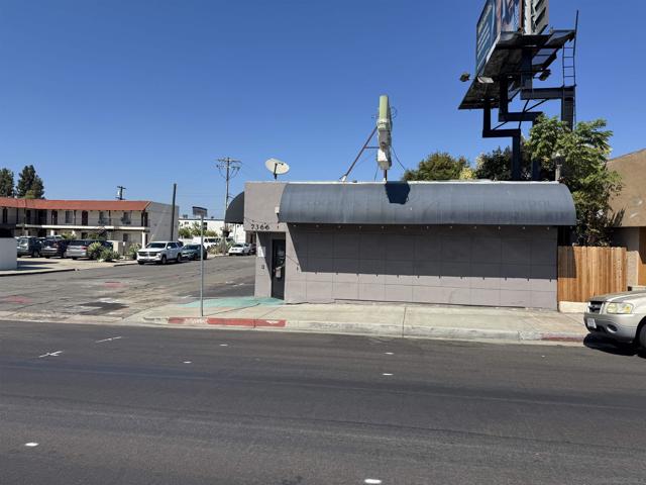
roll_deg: -1.7
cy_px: 242
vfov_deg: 56.8
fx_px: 448
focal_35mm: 24
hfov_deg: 71.6
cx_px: 323
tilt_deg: +0.3
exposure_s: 1/4950
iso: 80
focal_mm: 6.76
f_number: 1.78
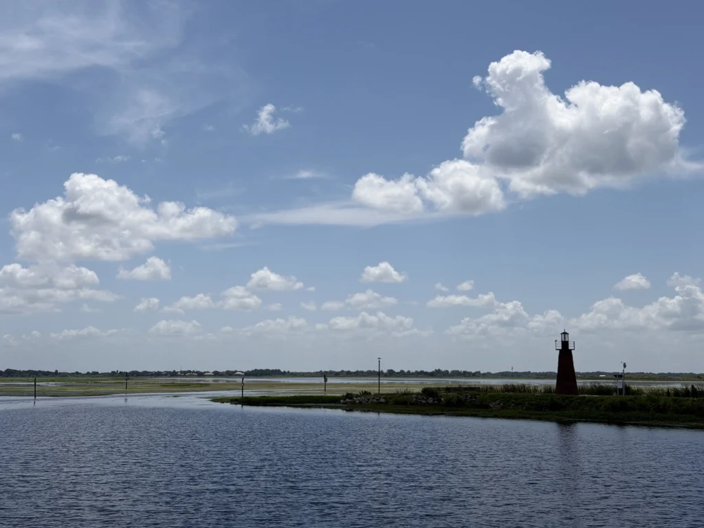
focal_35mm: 48
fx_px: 976
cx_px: 352
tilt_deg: +6.4
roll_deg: +0.3
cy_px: 264
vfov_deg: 30.3
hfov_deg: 39.7
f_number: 1.78
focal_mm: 6.76
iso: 64
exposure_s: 1/13333
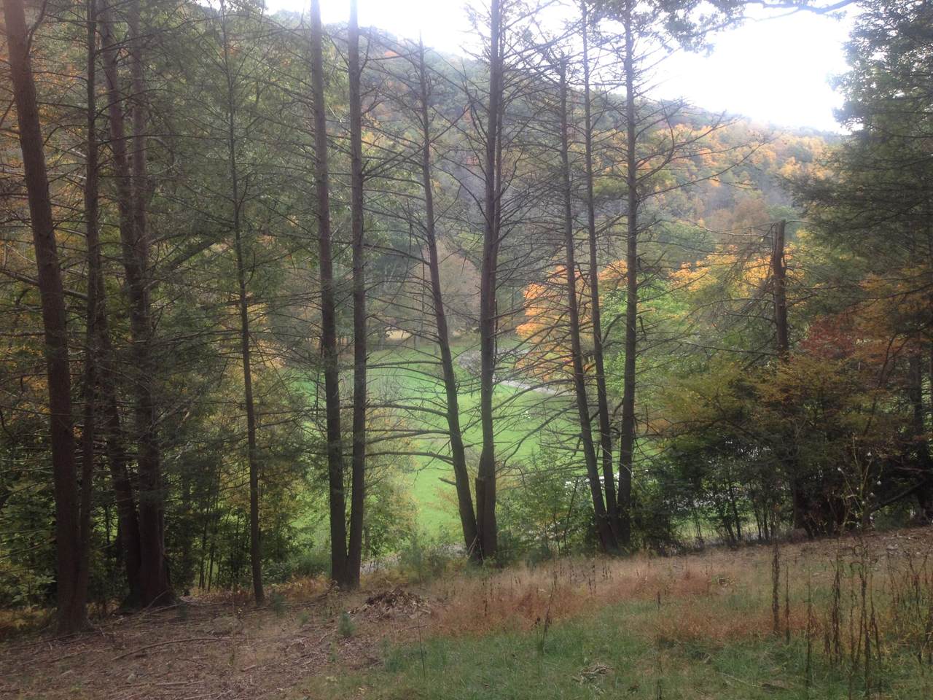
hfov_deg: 52.6
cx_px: 466
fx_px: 943
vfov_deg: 40.7
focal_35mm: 35
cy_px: 350
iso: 50
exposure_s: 1/166
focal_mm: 4.28
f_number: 2.4
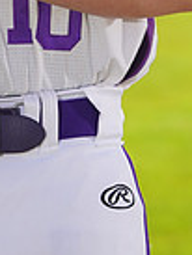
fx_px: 6180
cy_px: -281
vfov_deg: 2.4
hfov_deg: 1.8
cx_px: -77
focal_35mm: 837
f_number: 8
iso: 100
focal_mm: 206
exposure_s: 1/250
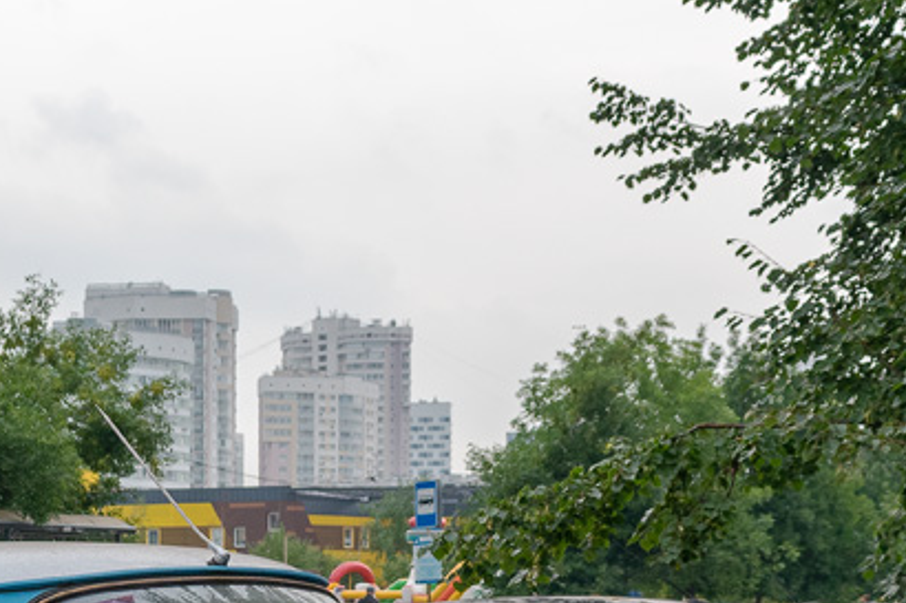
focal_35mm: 100
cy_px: 750
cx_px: 170
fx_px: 2516
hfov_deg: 20.2
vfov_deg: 13.3
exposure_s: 1/250
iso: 200
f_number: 5.6
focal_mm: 20
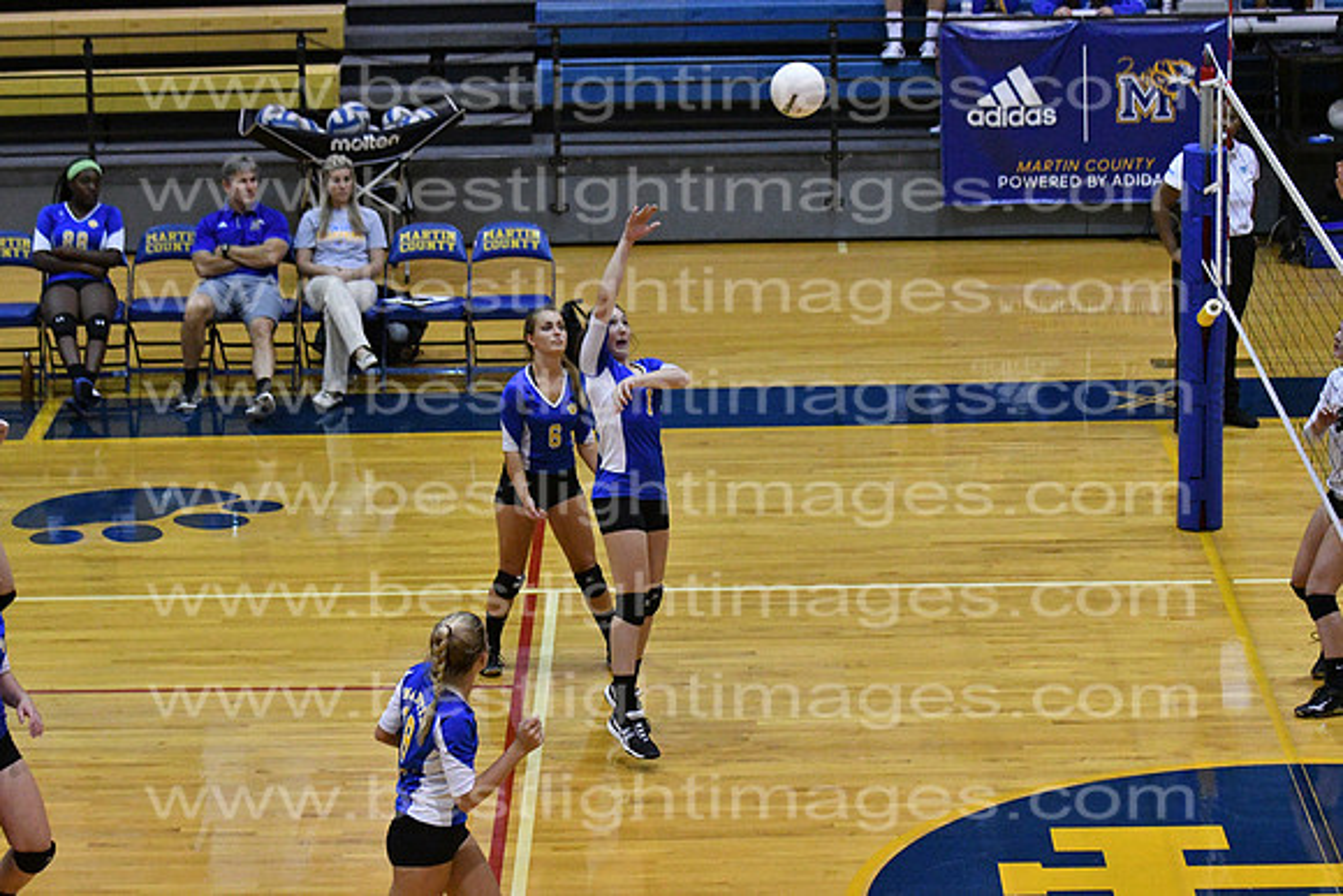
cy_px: 448
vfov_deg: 6.5
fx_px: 7836
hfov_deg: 9.8
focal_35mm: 210
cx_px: 672
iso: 8000
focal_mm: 140
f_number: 4
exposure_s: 1/800
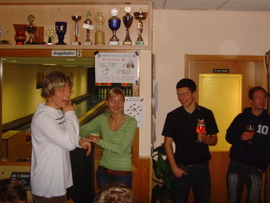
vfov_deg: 29.0
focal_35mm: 50
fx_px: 390
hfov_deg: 38.1
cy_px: 75
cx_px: 147
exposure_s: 1/45
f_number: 3.5
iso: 240
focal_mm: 6.6
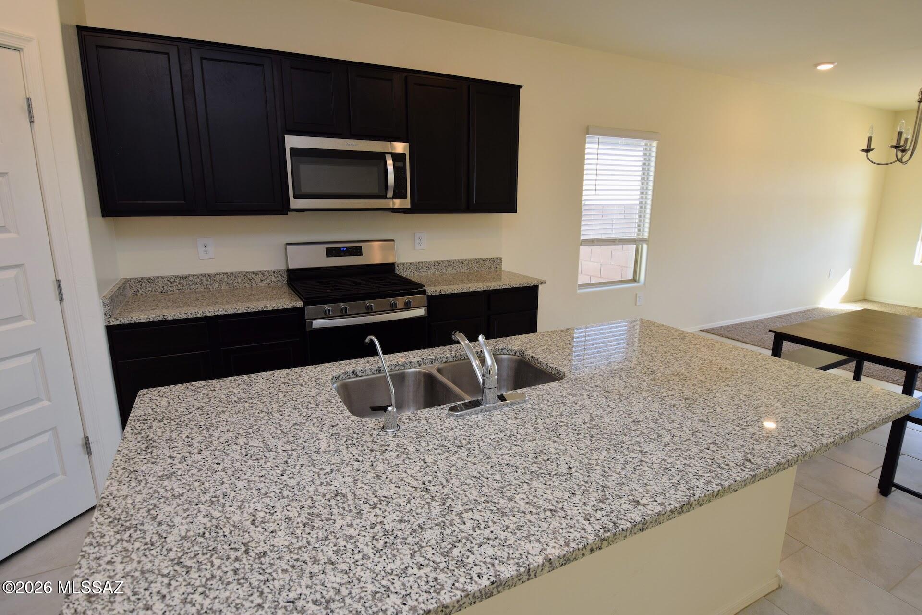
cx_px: 461
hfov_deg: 90.0
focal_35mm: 18
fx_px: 461
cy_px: 308
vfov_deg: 67.4
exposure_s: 1/80
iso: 400
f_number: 5.6
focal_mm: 12
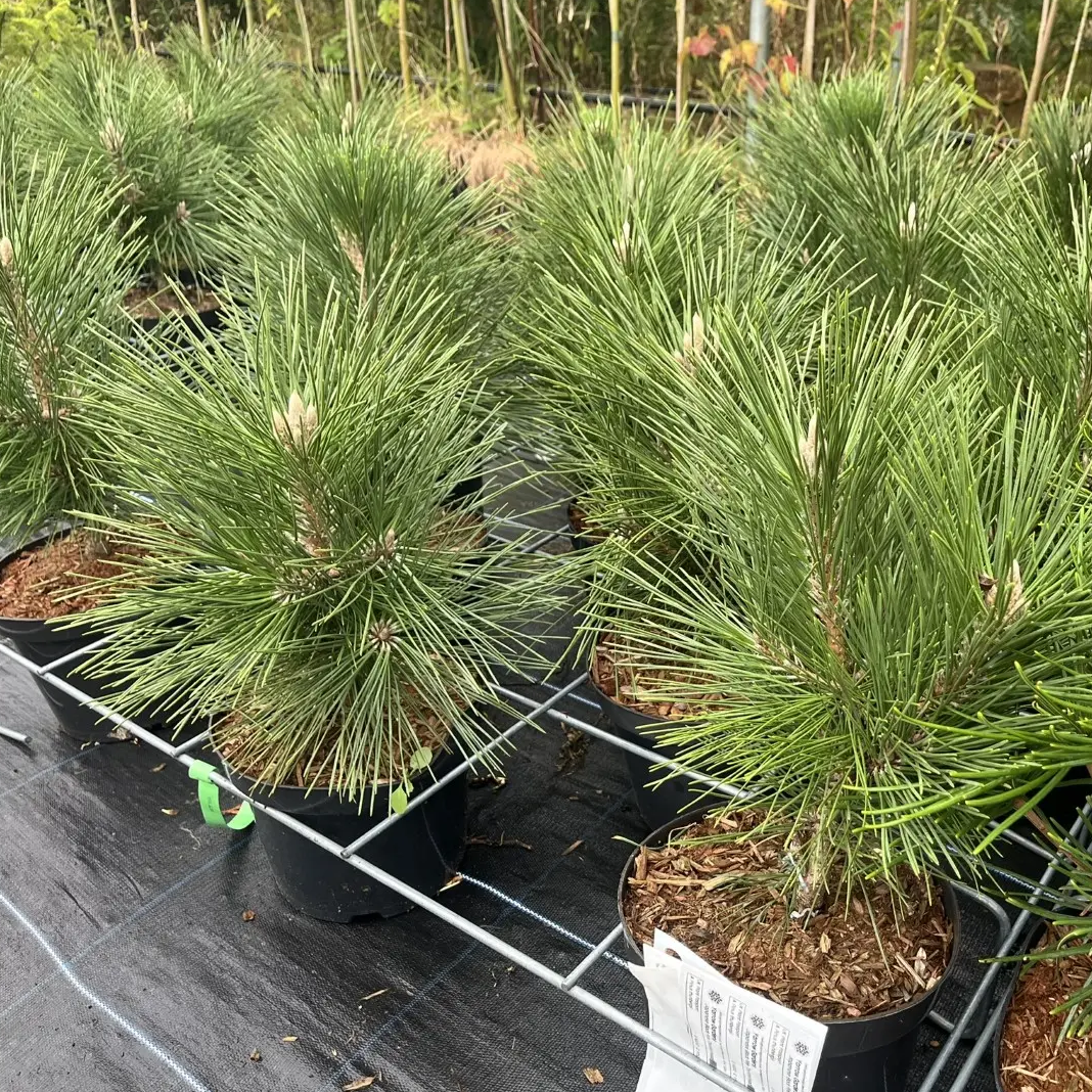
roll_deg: -2.7
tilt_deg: -28.3
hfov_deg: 51.8
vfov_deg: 52.5
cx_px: 709
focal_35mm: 31
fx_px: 1106
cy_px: 546
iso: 125
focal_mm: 5.1
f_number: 1.6
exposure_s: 1/121
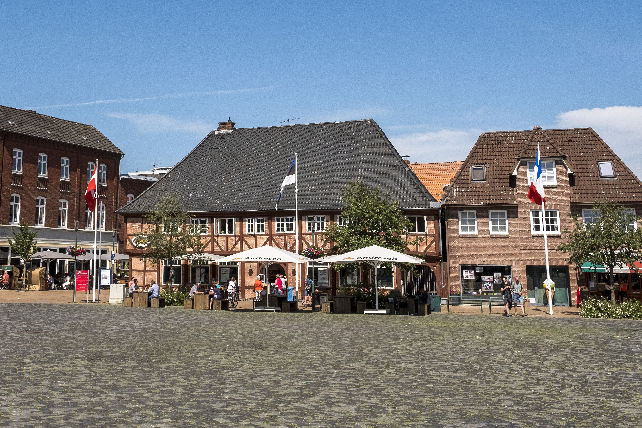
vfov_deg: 30.0
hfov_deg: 44.0
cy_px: 107
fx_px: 785
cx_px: 226
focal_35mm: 44
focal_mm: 19.4
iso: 400
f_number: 8
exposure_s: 1/1800
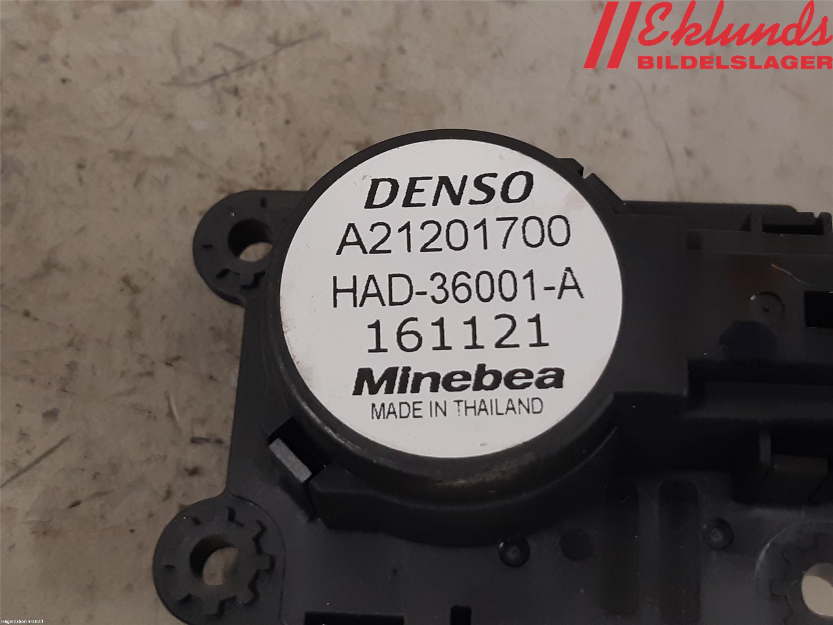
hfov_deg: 67.3
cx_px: 416
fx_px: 626
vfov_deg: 53.1
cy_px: 312
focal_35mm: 26
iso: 125
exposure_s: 1/50
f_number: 1.7
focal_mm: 3.93
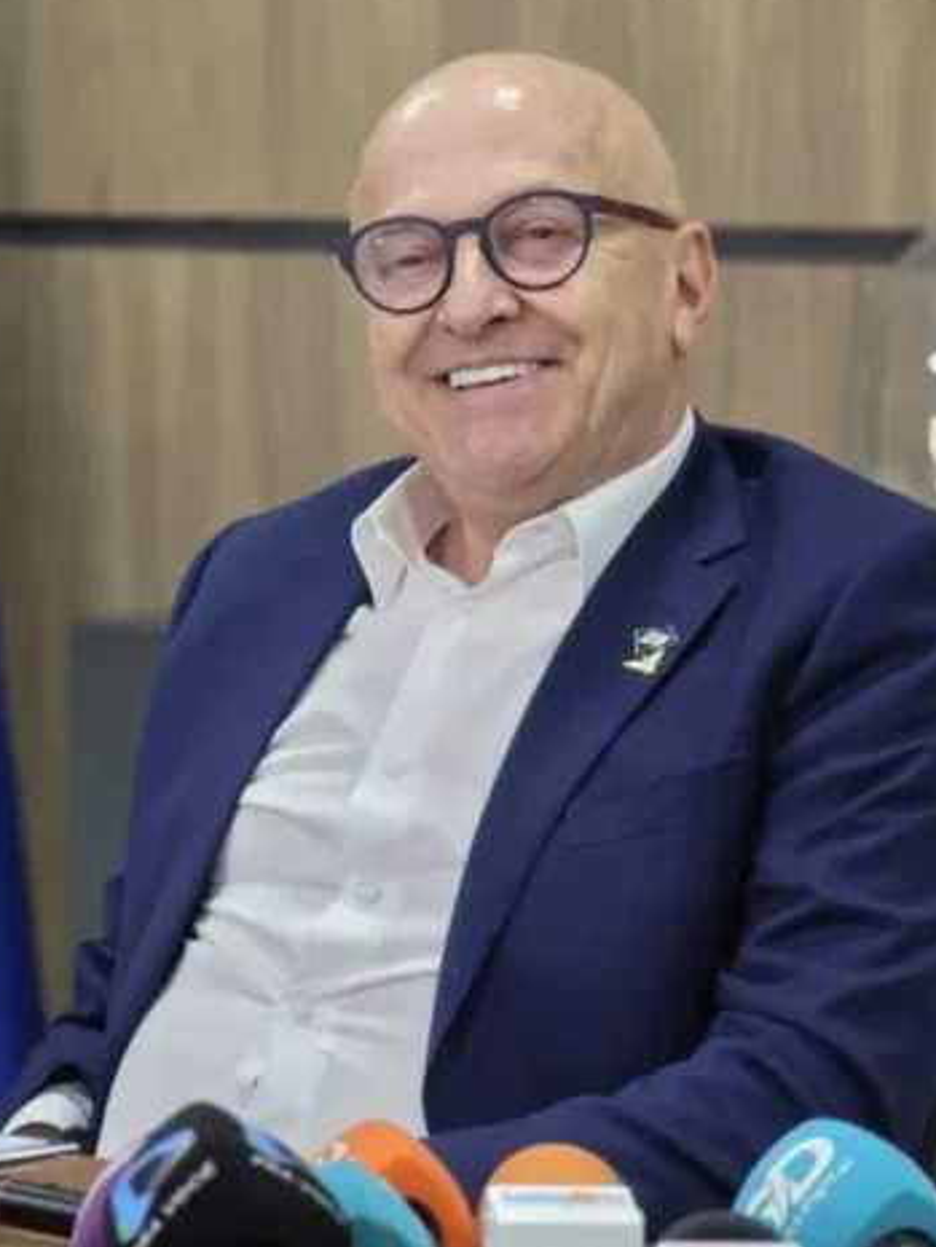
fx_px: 6847
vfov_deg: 10.4
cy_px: 582
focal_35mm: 190
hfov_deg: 7.8
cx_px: 0
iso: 500
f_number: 3.4
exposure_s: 1/30
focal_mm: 18.6
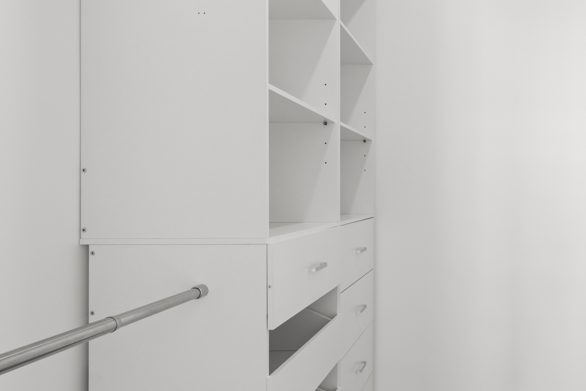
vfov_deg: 45.3
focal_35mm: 29
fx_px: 468
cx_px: 472
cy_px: 184
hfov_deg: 59.0
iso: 3200
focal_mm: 14.9
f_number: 11
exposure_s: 1/6
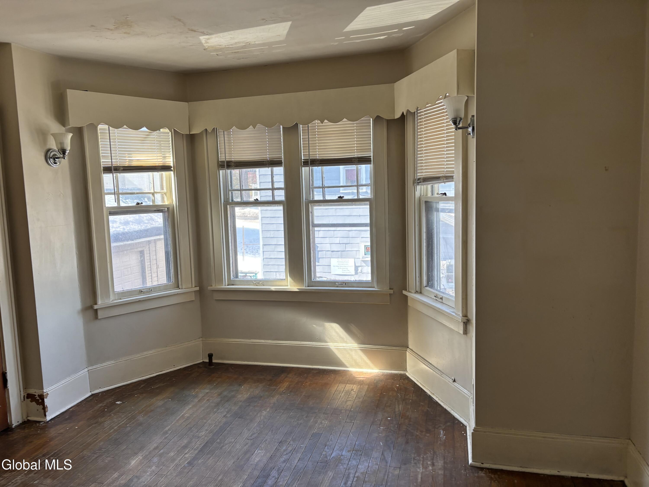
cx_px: 324
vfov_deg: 53.1
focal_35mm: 26
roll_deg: +2.2
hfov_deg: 67.3
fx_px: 487
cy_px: 244
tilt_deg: -5.9
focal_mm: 5.96
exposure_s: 1/140
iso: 64
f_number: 1.6
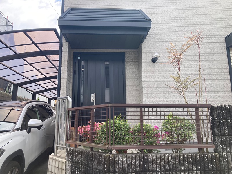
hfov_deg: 63.4
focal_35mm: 28
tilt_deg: +12.0
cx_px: 116
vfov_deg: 49.7
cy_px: 87
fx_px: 188
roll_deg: -0.7
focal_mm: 3.99
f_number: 1.8
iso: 20
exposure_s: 1/666
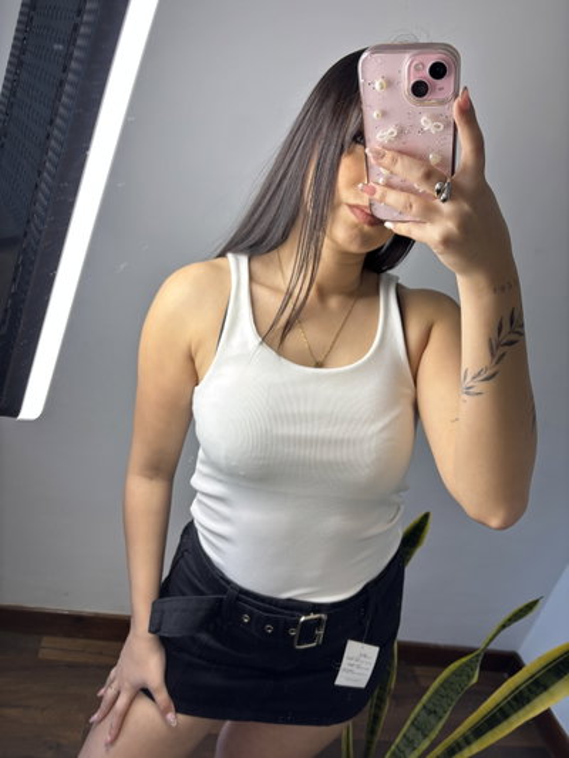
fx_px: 570
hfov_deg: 53.1
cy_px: 379
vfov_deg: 67.3
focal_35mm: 26
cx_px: 284
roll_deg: -17.6
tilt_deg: -35.9
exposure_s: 1/100
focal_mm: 5.96
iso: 40
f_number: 1.6
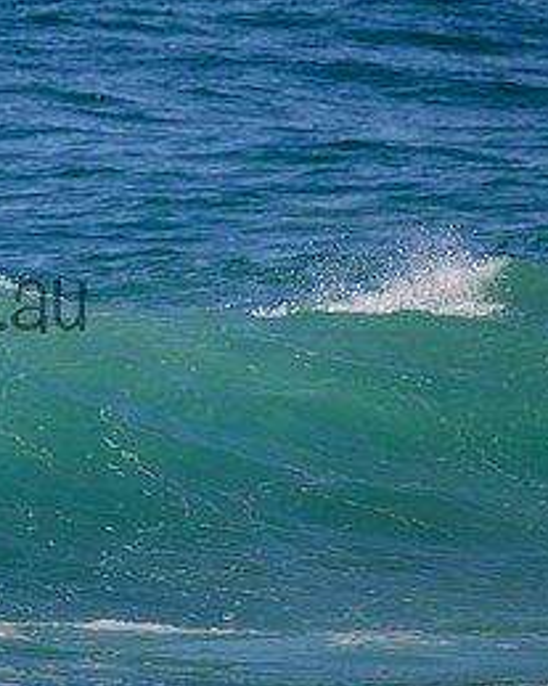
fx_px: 34181
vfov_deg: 1.1
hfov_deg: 0.9
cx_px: -193
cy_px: 269
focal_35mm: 1685
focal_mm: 800
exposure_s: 1/2000
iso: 1400
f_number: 11
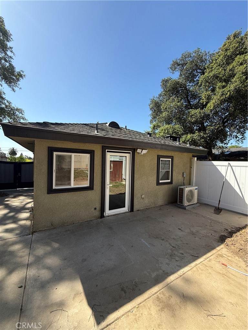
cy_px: 165
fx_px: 134
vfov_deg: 102.1
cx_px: 124
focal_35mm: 14
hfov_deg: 85.7
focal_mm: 2.22
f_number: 2.2
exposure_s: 1/901
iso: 50
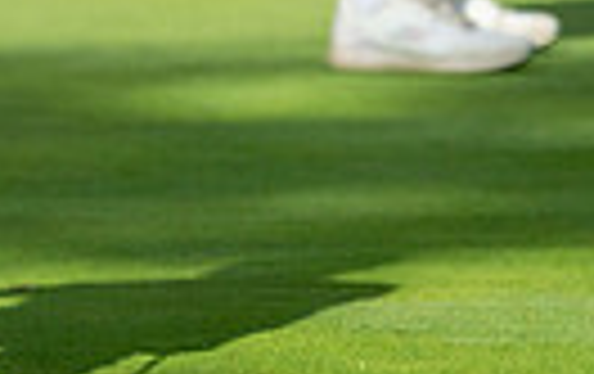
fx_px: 21762
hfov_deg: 1.6
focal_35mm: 1342
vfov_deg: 1.0
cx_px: 284
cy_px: -471
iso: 250
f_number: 5.6
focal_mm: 300
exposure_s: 1/2000
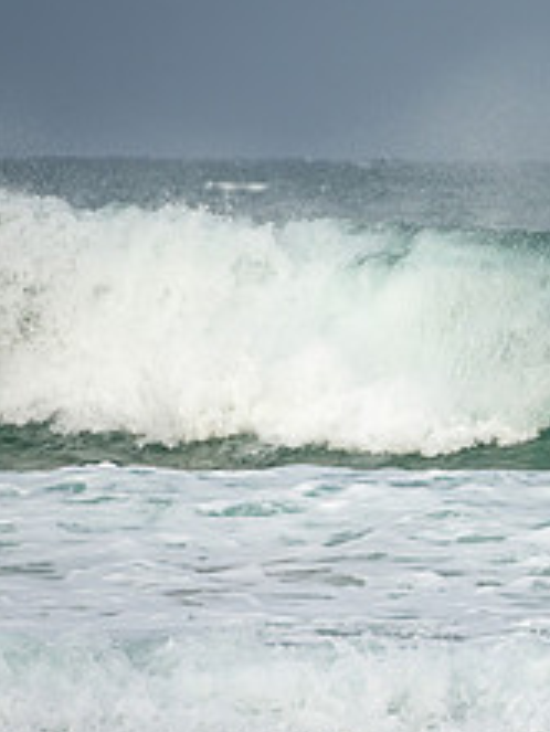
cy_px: 412
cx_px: 931
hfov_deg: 2.0
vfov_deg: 2.6
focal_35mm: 758
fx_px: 16043
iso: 200
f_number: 5.6
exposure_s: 1/800
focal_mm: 200
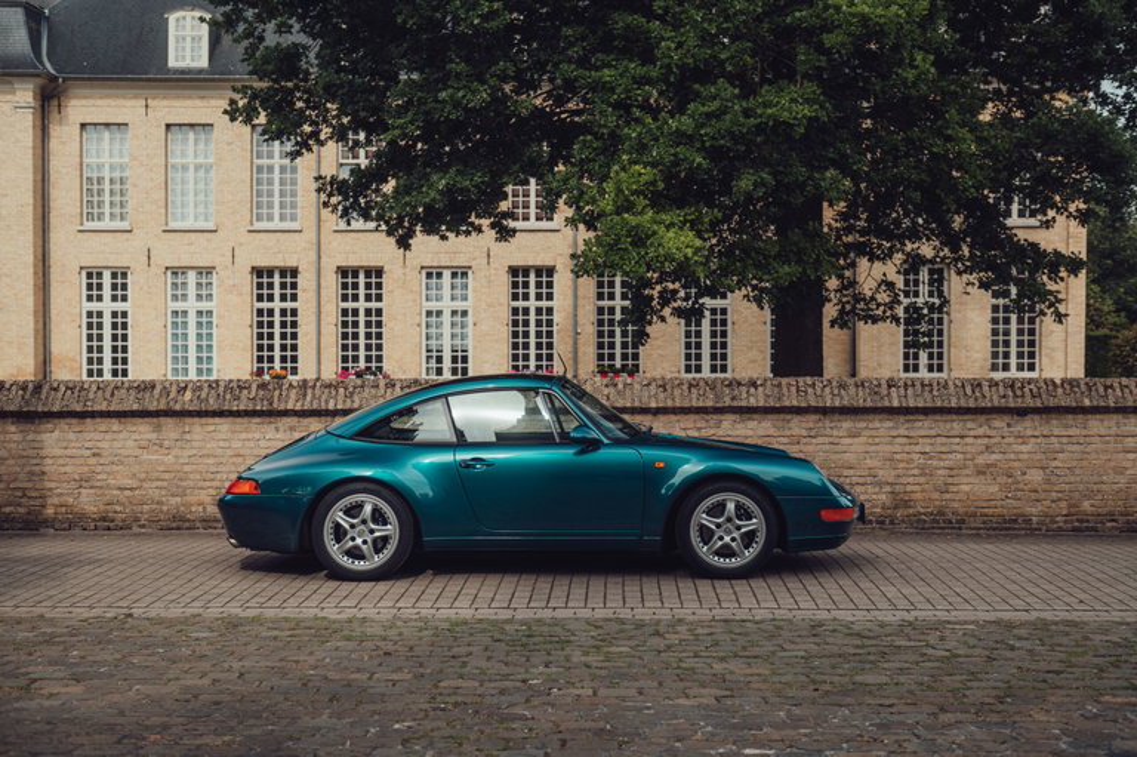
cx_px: 568
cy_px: 378
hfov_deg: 41.1
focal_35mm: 48
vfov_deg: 28.0
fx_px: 1515
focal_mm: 48
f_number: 3.5
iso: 100
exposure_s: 1/320
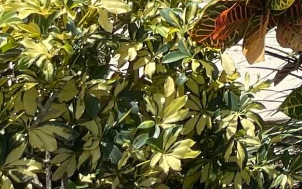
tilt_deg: +1.6
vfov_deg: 7.6
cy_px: -379
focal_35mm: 151
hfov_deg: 11.2
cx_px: 761
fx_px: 1243
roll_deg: -0.6
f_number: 1.6
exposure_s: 1/2786
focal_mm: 5.1
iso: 32
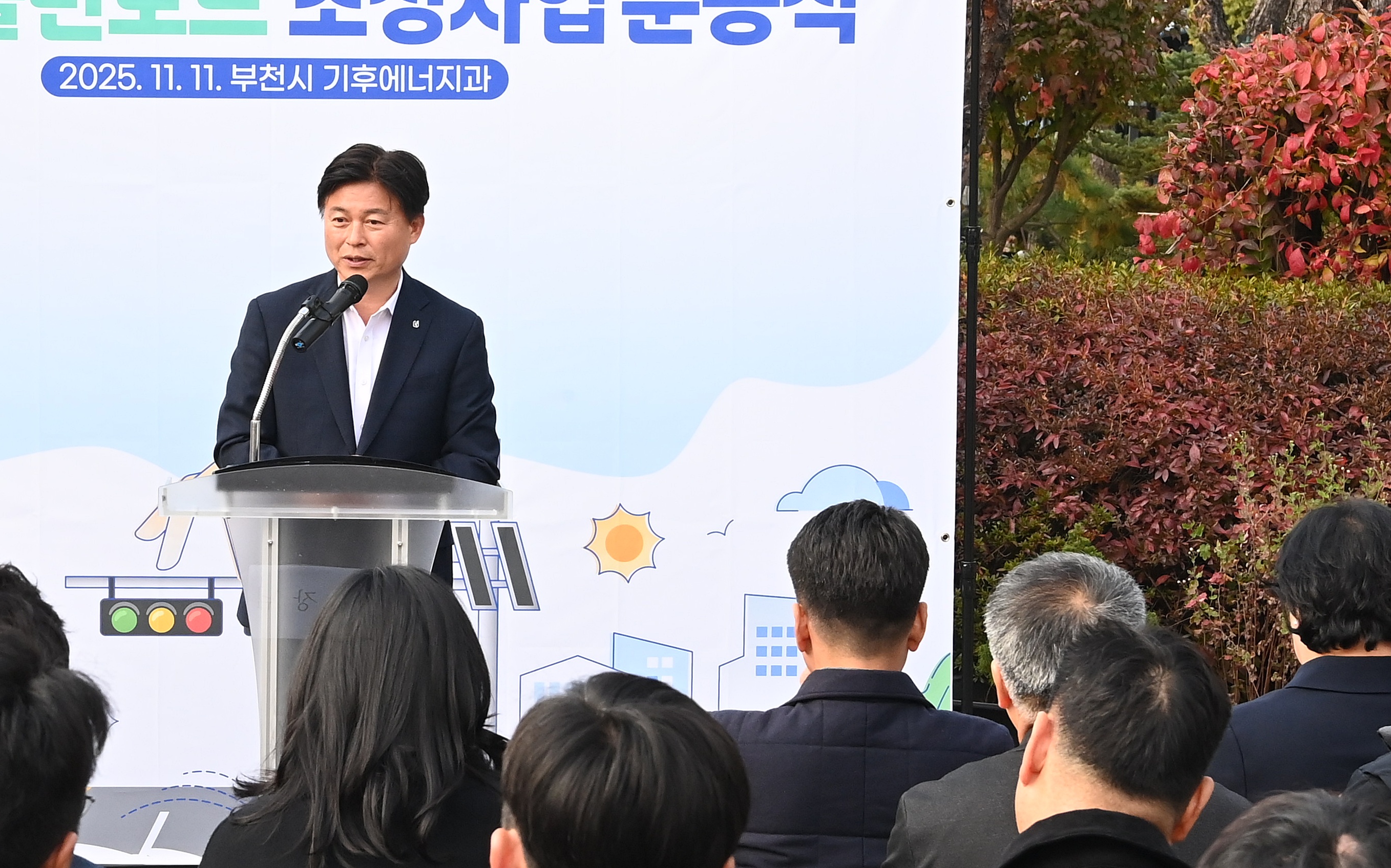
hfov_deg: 14.9
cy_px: 557
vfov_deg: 9.4
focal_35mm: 140
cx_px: 335
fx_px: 5307
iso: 2000
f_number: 13
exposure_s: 1/200
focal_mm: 70
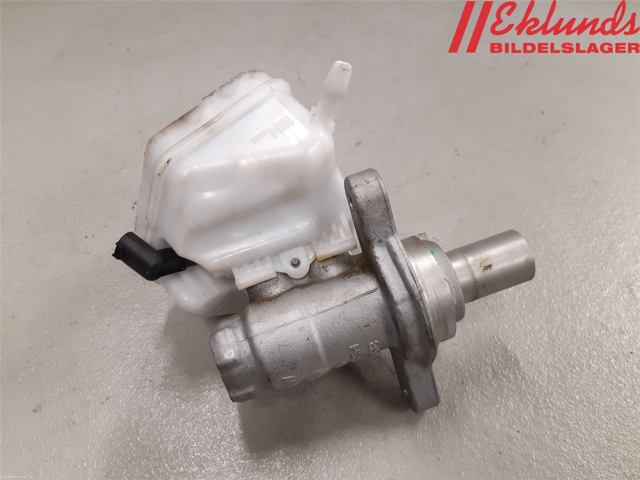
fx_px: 481
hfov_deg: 67.3
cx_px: 320
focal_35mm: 26
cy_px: 240
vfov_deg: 53.1
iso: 160
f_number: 1.7
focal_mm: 3.93
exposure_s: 1/50
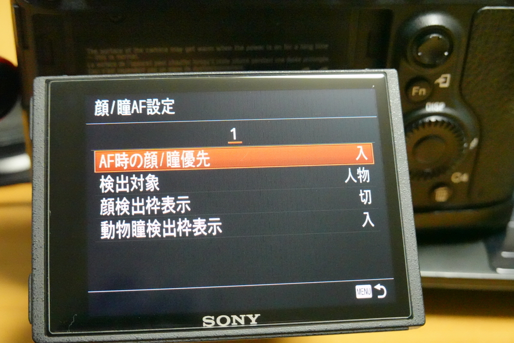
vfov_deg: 21.9
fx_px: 886
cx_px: 257
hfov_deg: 32.4
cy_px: 172
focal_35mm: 62
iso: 6400
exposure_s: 1/125
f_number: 4.5
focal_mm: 22.92
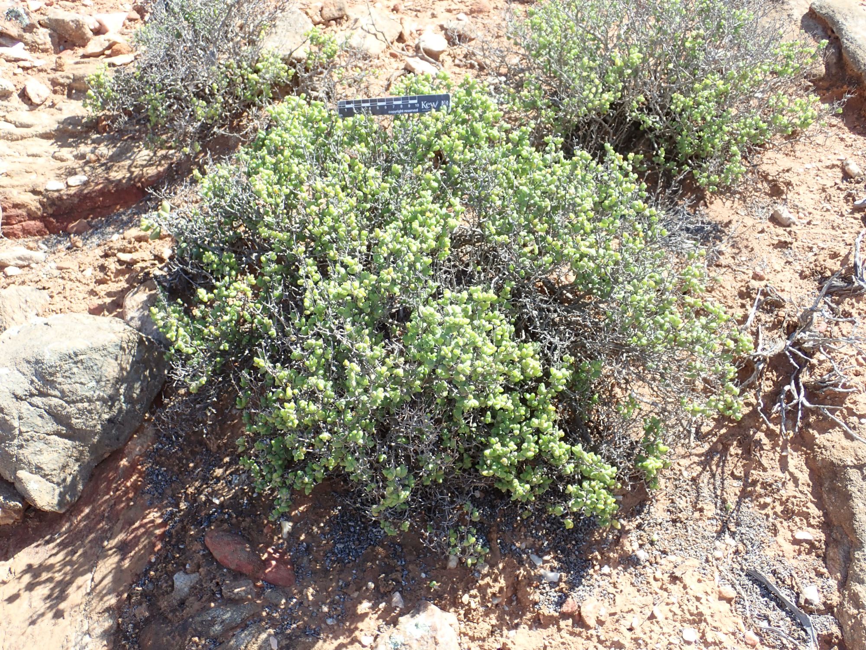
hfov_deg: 49.0
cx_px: 433
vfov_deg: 37.7
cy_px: 325
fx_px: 951
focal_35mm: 38
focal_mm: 6.86
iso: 100
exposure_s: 1/200
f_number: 3.5
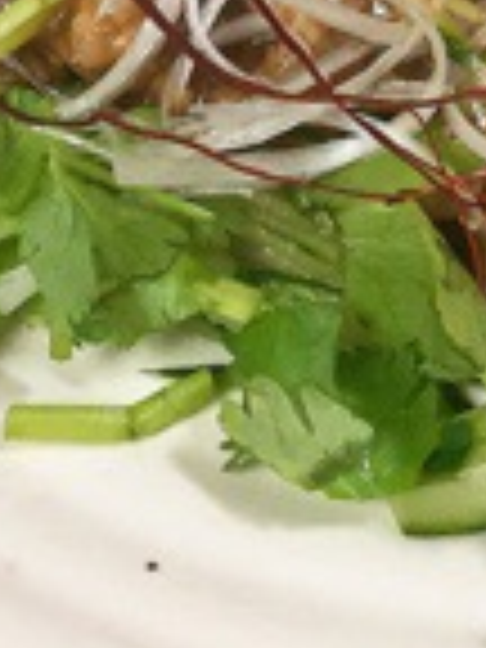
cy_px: -356
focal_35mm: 138
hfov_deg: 10.6
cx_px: 576
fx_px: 2583
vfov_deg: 13.4
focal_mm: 3.3
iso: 80
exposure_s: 1/30
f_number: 2.4
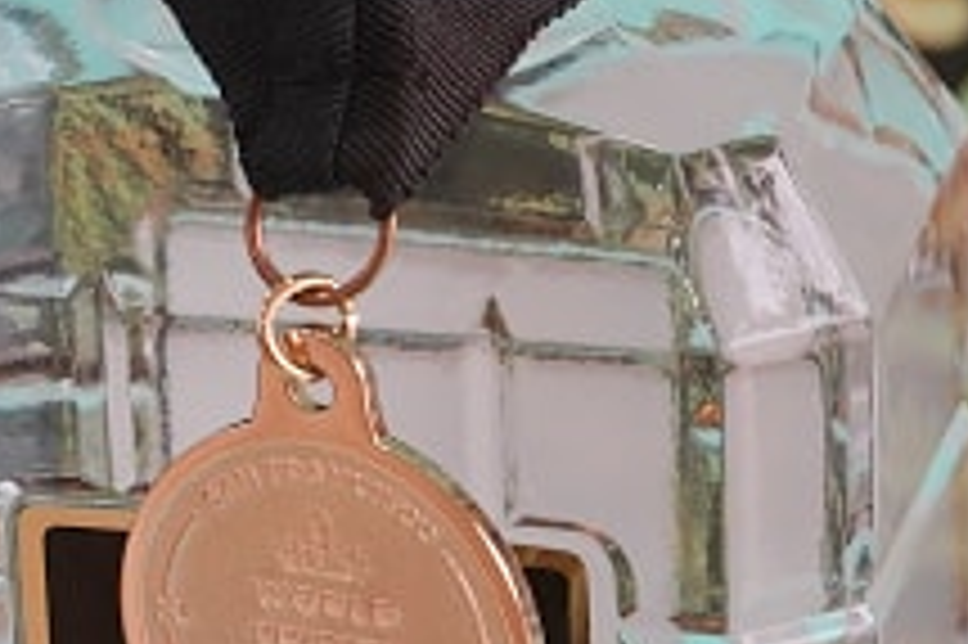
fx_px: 6448
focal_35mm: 240
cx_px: 1090
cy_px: 725
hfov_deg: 8.5
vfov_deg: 5.7
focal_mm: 43
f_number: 4
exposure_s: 1/160
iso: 800
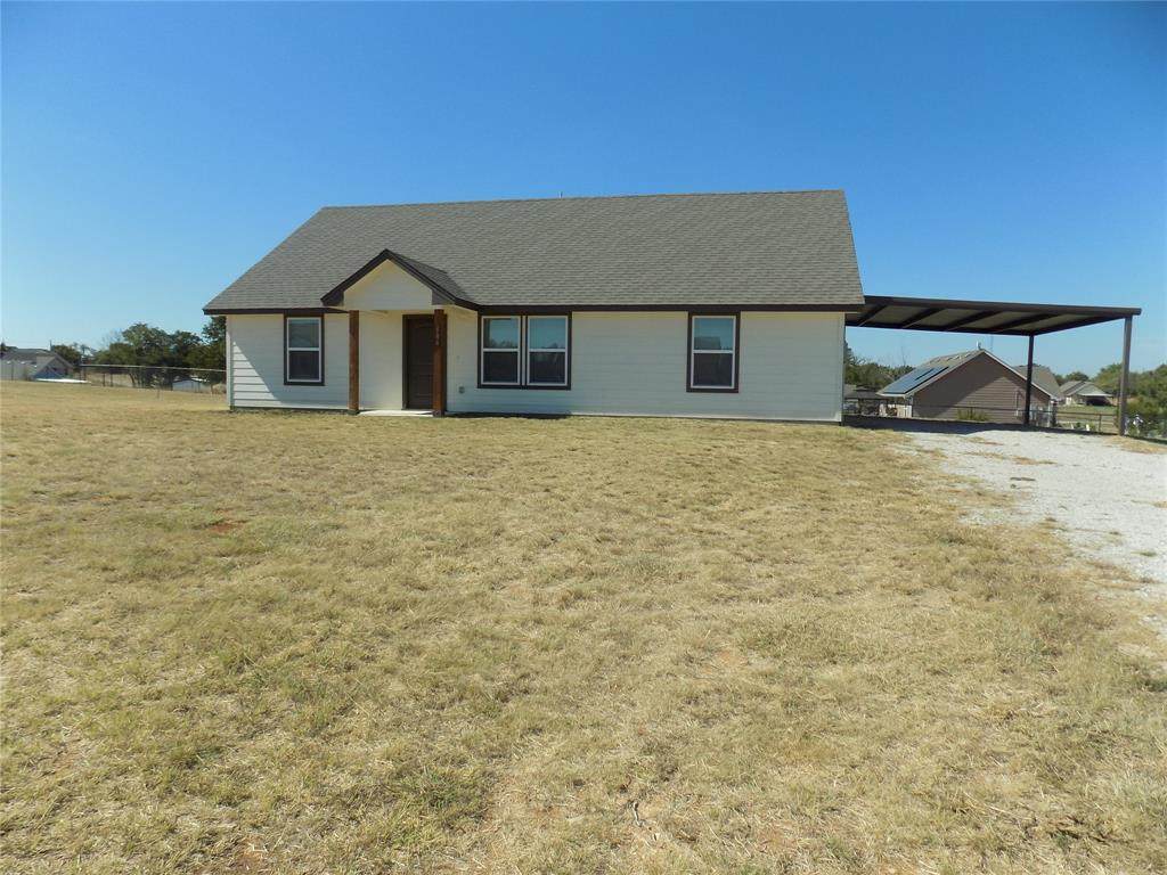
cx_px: 584
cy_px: 438
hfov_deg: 73.9
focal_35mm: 23
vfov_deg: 58.9
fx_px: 775
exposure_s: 1/1500
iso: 80
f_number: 3.1
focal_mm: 4
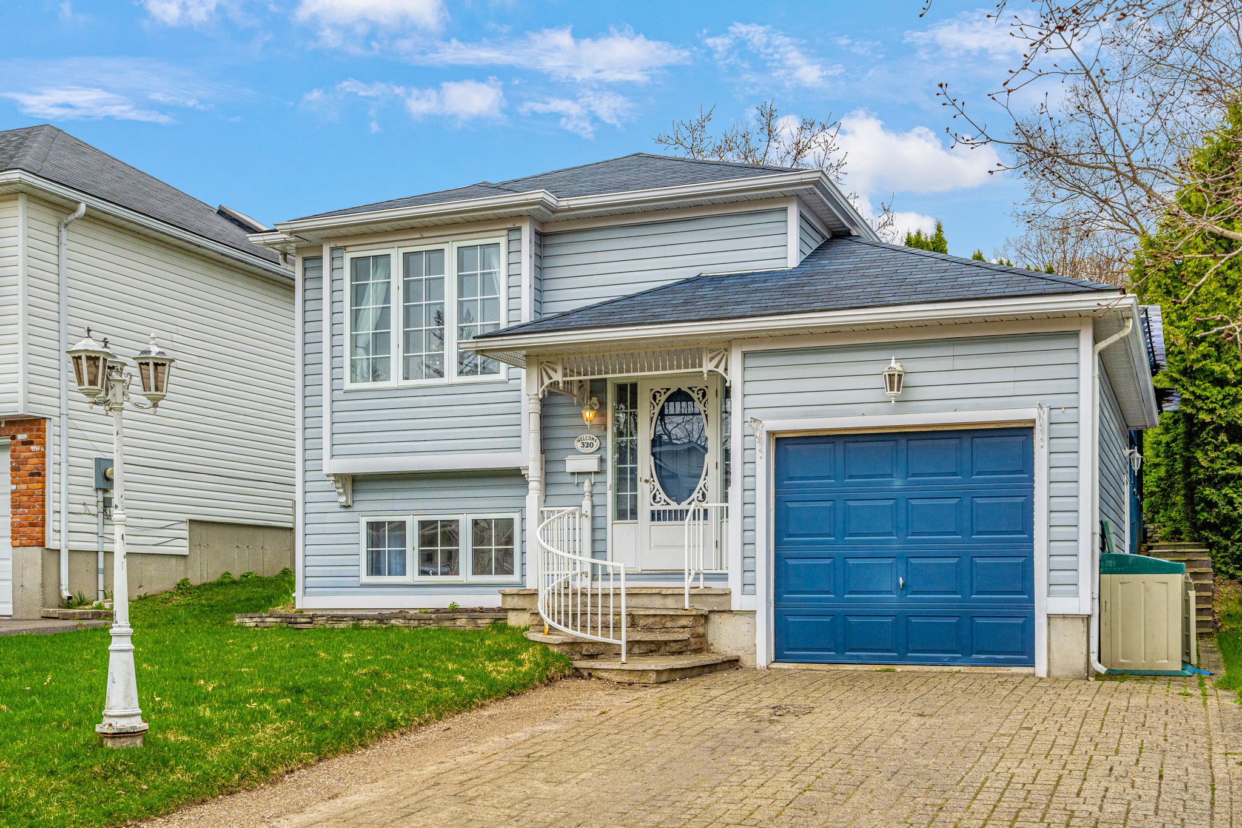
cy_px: 414
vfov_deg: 37.8
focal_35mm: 35
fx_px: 1207
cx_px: 621
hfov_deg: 54.4
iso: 640
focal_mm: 35
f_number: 9
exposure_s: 1/250
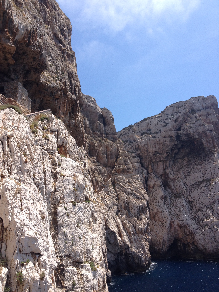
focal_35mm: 35
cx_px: 110
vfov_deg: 52.6
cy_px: 146
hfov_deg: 40.7
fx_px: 295
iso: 50
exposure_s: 1/1416
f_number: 2.4
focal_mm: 4.28
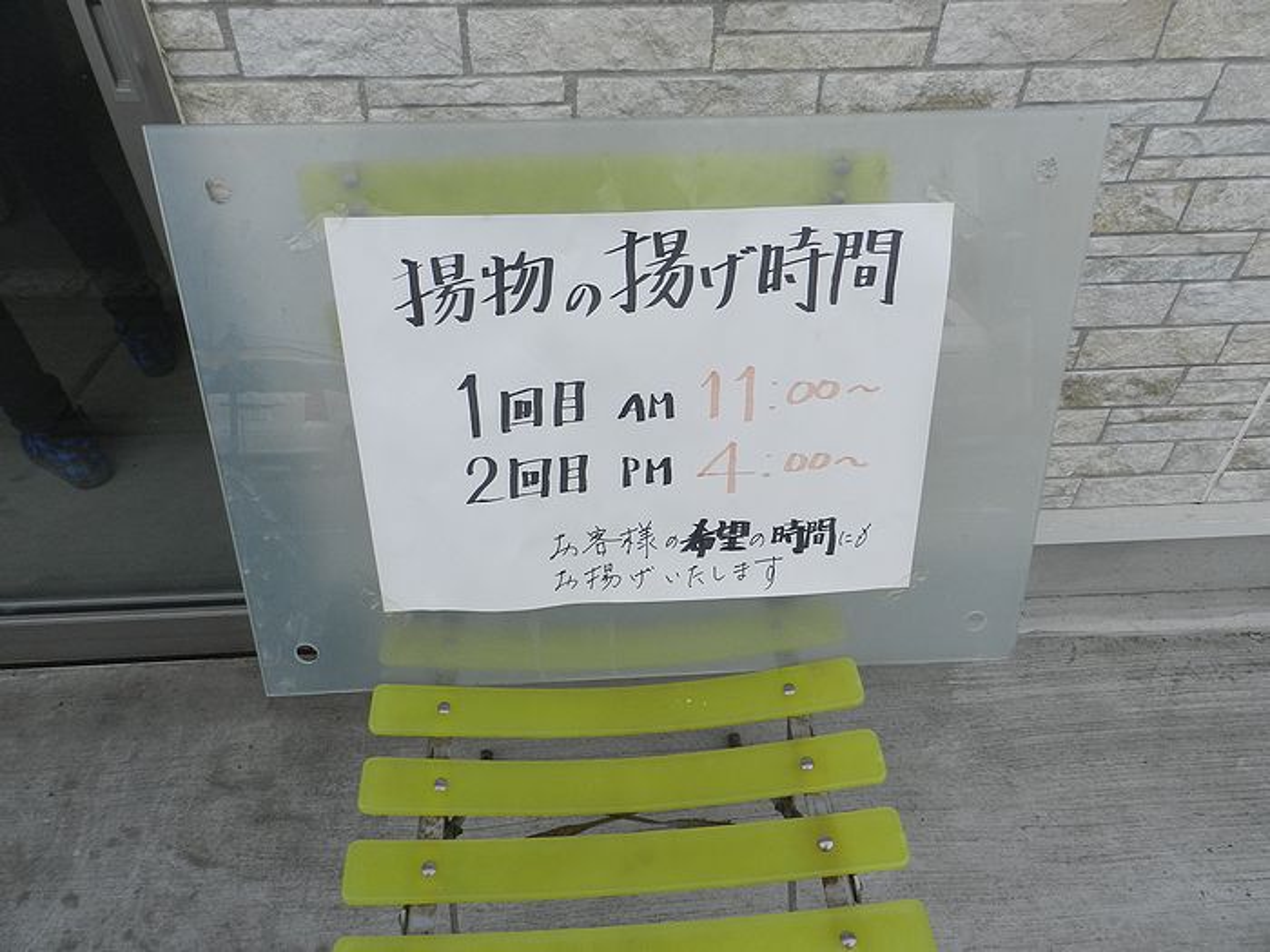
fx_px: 844
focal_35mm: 23
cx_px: 635
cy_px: 476
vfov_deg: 58.9
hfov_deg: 73.9
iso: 160
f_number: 4
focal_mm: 4
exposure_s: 1/640
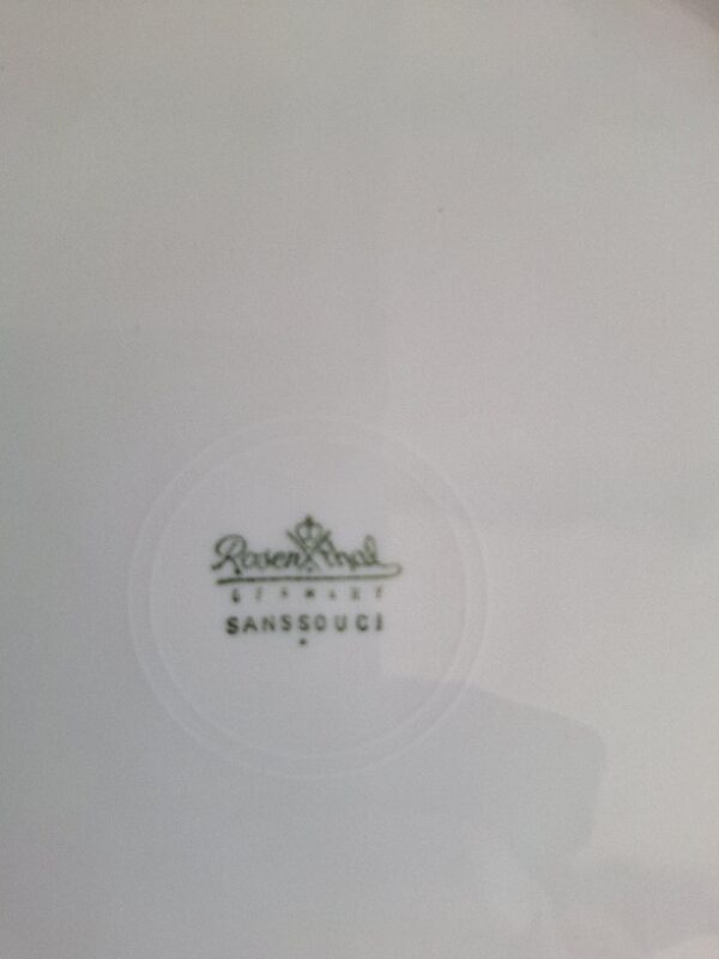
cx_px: 360
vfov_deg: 73.9
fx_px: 637
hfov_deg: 58.9
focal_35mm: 23
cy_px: 480
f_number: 1.8
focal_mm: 5.54
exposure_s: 1/50
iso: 40
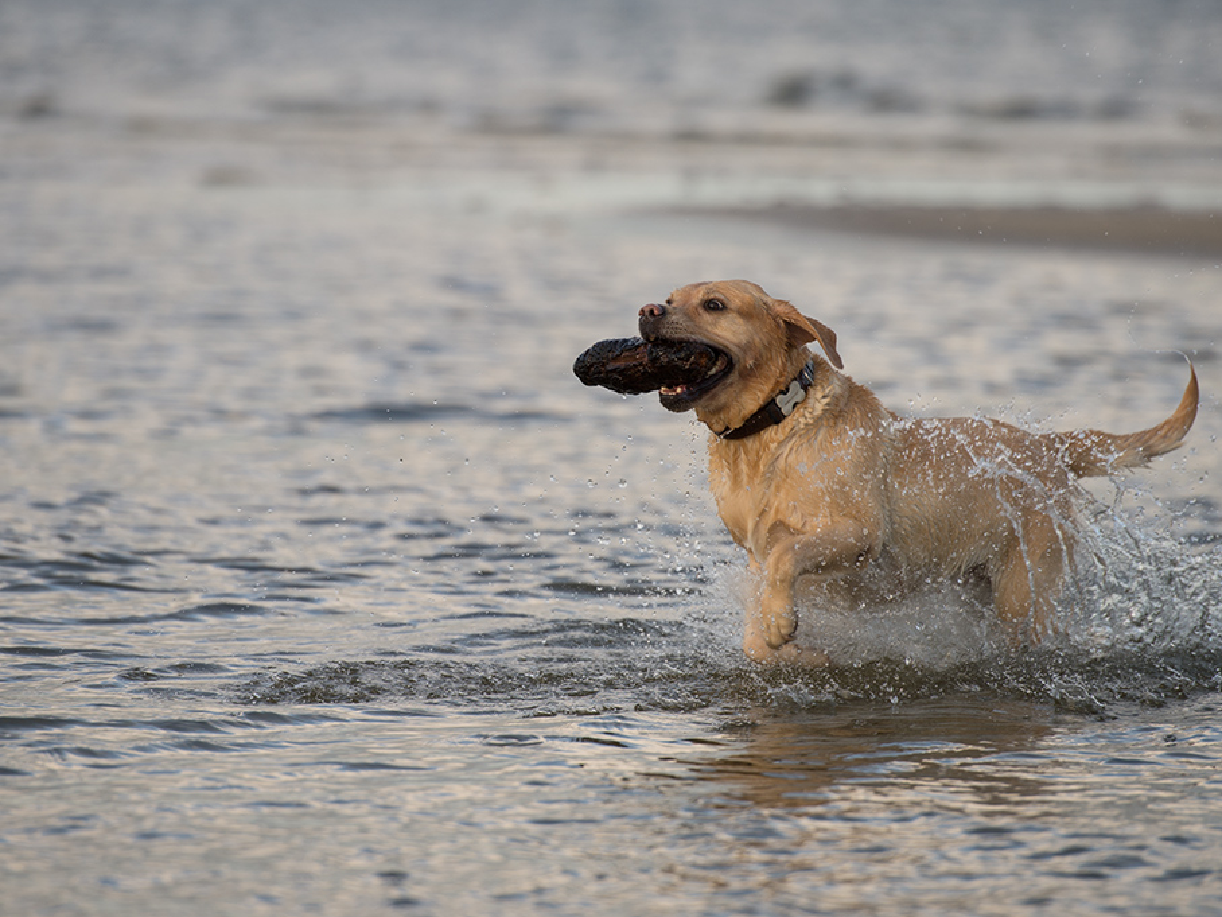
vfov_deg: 6.8
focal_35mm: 217
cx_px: 668
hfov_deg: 9.1
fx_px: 7660
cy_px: 458
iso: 125
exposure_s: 1/800
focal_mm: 200
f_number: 3.5
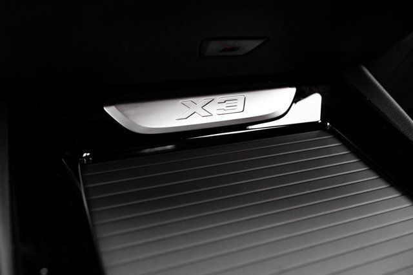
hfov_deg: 48.4
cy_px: 138
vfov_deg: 33.4
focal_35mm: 40
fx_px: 459
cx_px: 206
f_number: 5.6
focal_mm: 40
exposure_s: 1/200
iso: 640
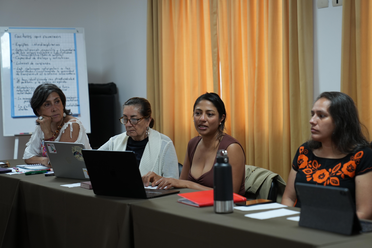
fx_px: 827
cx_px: 210
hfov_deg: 25.3
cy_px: 124
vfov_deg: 17.1
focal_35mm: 80
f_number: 2.8
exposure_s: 1/60
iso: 400
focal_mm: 70
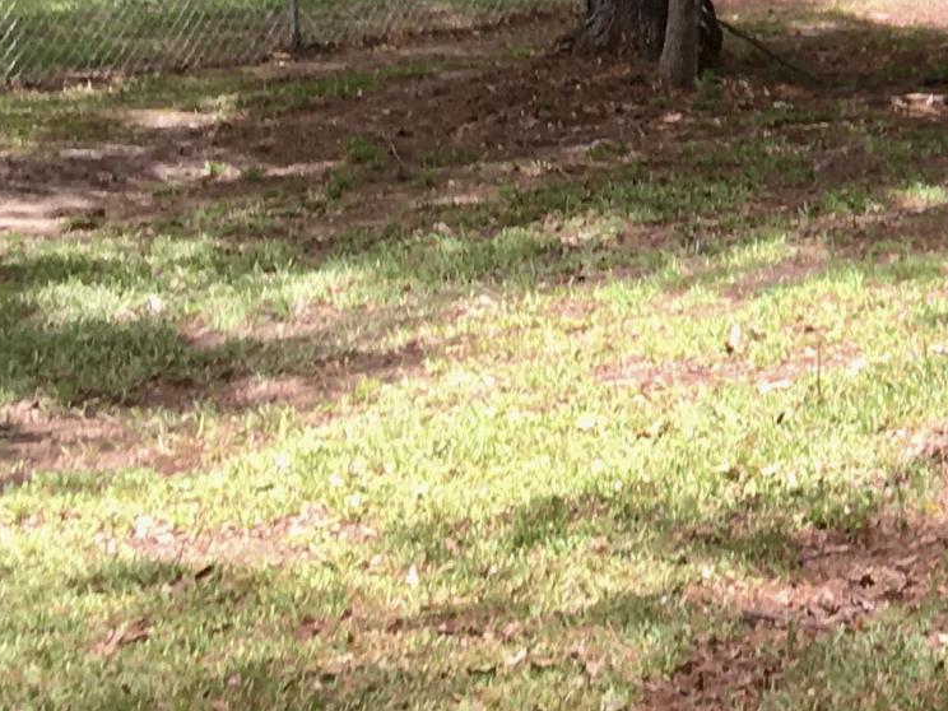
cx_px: 1748
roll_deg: -0.1
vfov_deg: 12.4
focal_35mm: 117
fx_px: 3204
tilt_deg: -1.3
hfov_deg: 14.6
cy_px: -158
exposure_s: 1/189
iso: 25
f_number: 2.2
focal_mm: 4.15
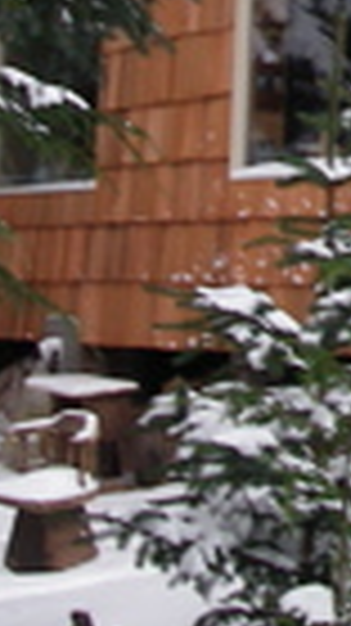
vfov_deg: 14.1
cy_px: -74
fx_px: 2470
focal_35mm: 149
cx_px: 680
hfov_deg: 7.8
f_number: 3.3
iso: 64
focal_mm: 6.3
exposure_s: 1/50
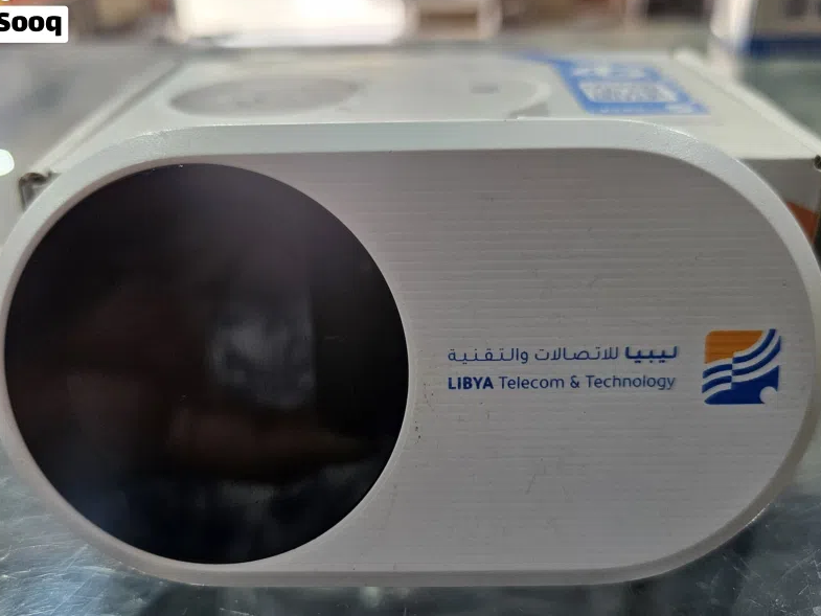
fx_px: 712
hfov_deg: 59.9
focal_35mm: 30
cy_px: 344
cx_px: 427
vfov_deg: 46.7
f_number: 1.8
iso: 160
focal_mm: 5.4
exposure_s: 1/180
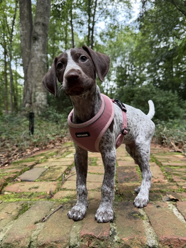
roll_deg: +1.8
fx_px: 186
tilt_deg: +0.4
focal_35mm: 26
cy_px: 131
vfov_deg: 67.3
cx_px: 95
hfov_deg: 53.0
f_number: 1.78
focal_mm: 6.76
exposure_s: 1/268
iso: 100
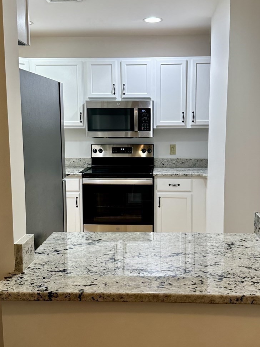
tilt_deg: -5.9
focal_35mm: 38
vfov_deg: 49.0
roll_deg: -0.4
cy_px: 170
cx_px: 137
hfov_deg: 37.7
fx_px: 380
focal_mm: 6.86
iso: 125
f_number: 1.78
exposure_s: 1/120
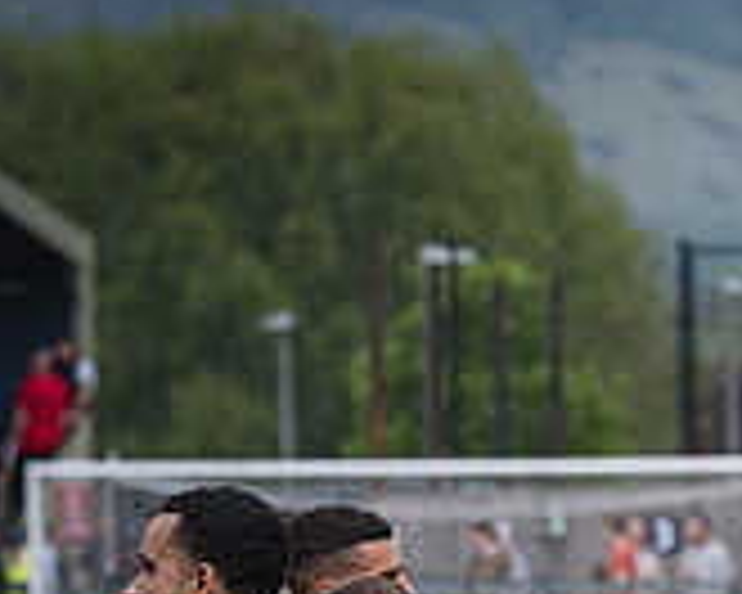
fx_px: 11419
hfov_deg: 3.7
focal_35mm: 520
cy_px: 882
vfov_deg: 3.0
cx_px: 1035
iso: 200
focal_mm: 135
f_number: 4
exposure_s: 1/1150
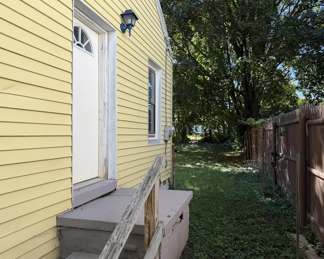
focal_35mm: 26
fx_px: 249
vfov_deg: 54.9
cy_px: 133
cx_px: 169
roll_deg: +0.1
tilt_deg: -0.2
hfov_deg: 66.0
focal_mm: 6.76
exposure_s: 1/909
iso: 80
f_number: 1.78
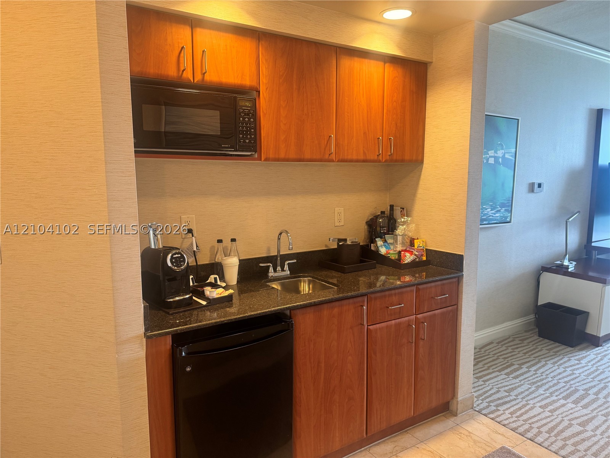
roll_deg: -0.4
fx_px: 423
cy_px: 229
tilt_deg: -7.4
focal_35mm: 24
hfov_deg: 71.6
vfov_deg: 56.8
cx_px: 305
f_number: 1.78
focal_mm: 6.76
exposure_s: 1/60
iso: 250
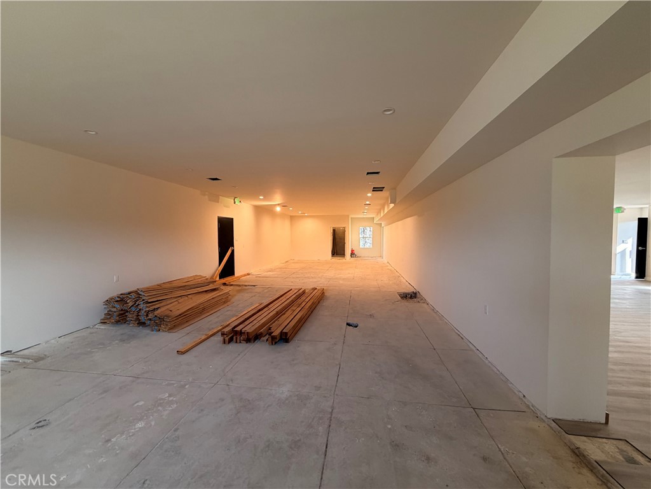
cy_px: 244
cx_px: 326
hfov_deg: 102.1
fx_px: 263
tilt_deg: -1.2
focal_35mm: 14
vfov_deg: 85.7
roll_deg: -0.1
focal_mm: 2.22
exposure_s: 1/60
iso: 200
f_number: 2.2
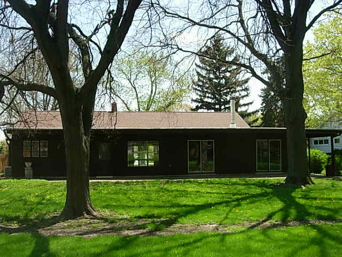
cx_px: 171
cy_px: 128
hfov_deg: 49.0
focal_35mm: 38
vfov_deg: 37.7
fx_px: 375
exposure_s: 1/332
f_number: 4.8
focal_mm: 7.8
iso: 79
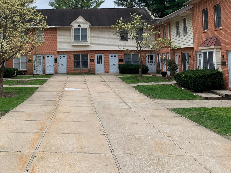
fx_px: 280
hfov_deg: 44.3
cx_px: 81
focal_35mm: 42
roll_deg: +0.7
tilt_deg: +3.9
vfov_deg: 33.4
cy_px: 35
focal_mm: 4.25
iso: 25
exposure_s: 1/1065
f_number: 1.8
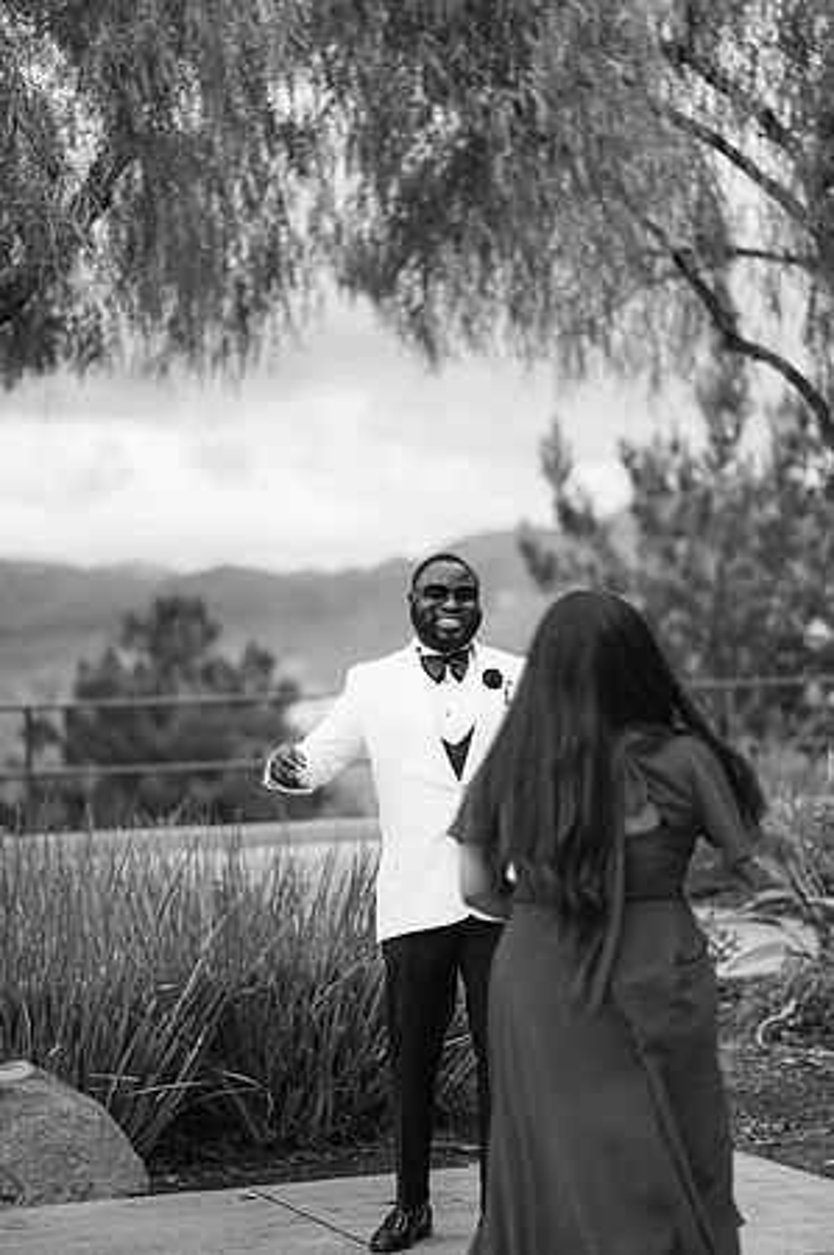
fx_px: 2960
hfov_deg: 16.0
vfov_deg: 23.9
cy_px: 628
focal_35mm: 85
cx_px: 417
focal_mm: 85
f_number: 2
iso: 100
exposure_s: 1/5000
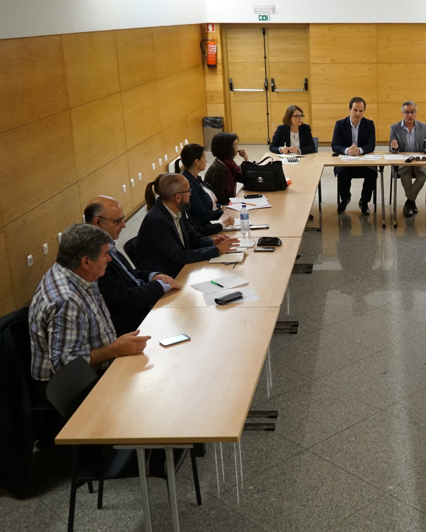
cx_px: 393
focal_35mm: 47
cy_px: 266
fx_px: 741
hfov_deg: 30.5
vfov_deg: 39.5
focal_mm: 33
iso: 4000
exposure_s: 1/125
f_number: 4
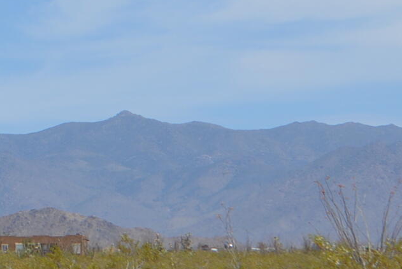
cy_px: 140
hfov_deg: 6.5
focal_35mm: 313
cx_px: -108
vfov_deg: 4.4
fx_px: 3498
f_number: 9
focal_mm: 44
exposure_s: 1/320
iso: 100
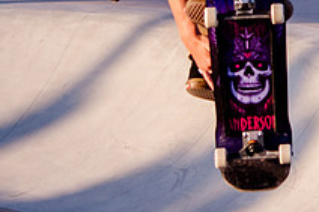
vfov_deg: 5.2
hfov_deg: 7.8
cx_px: 404
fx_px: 2320
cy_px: -86
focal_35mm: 262
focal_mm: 50
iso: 1000
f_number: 4
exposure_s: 1/3200
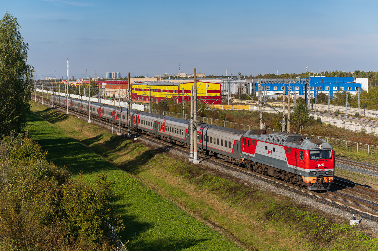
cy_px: 126
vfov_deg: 18.1
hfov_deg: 27.0
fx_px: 787
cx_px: 189
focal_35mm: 75
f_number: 7.1
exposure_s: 1/1000
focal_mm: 75
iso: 100
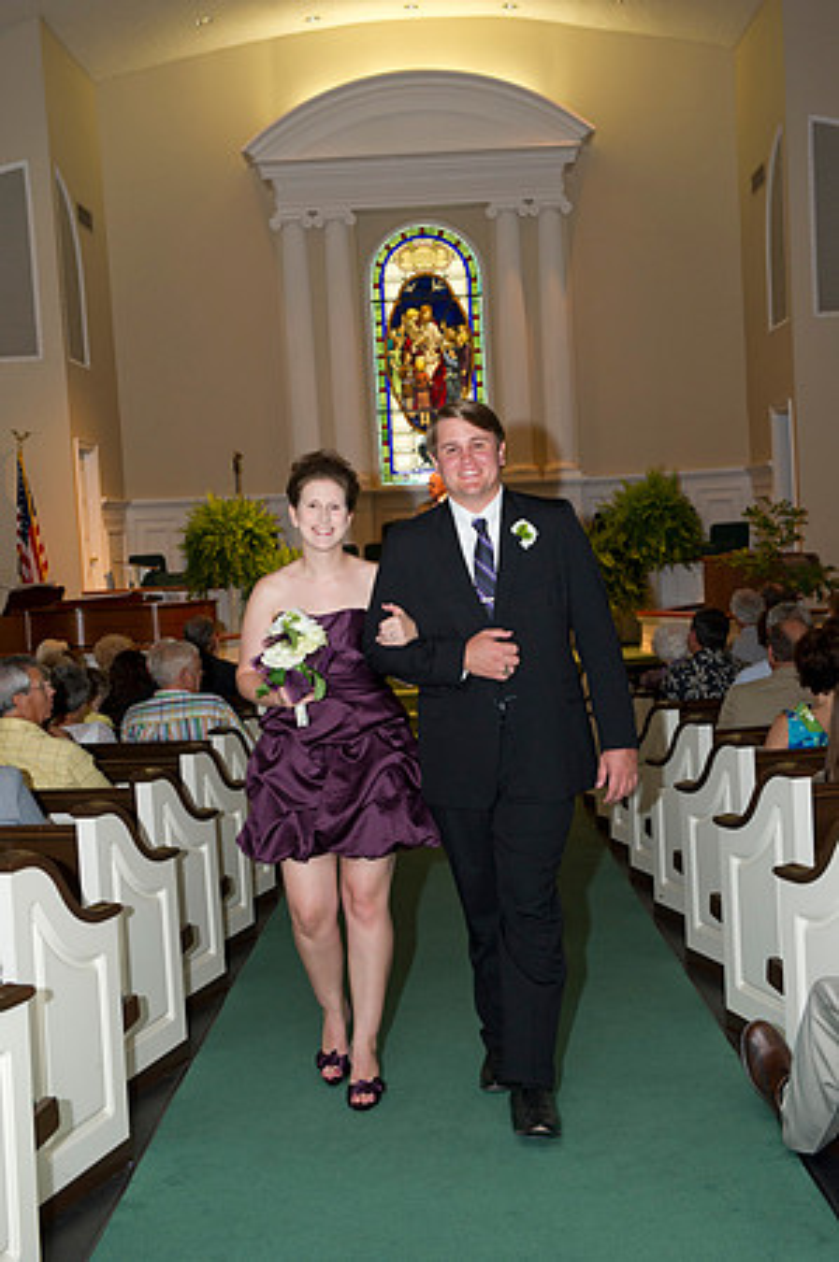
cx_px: 420
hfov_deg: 25.9
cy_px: 631
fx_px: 1822
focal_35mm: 52
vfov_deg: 38.2
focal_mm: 52
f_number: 4
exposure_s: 1/60
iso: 1600
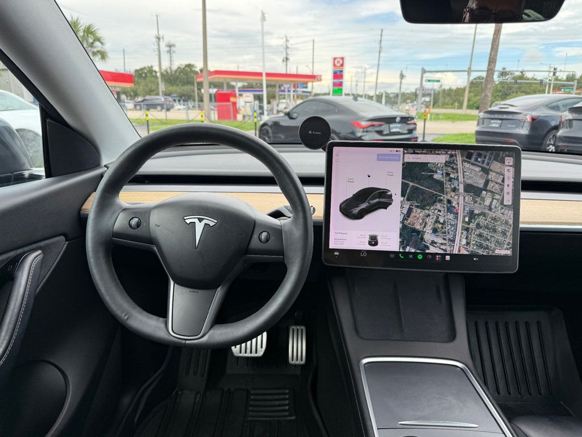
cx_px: 291
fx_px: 404
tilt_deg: -18.8
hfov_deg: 71.6
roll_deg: -1.3
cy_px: 218
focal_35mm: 24
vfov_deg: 56.8
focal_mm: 6.76
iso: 80
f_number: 1.78
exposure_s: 1/567
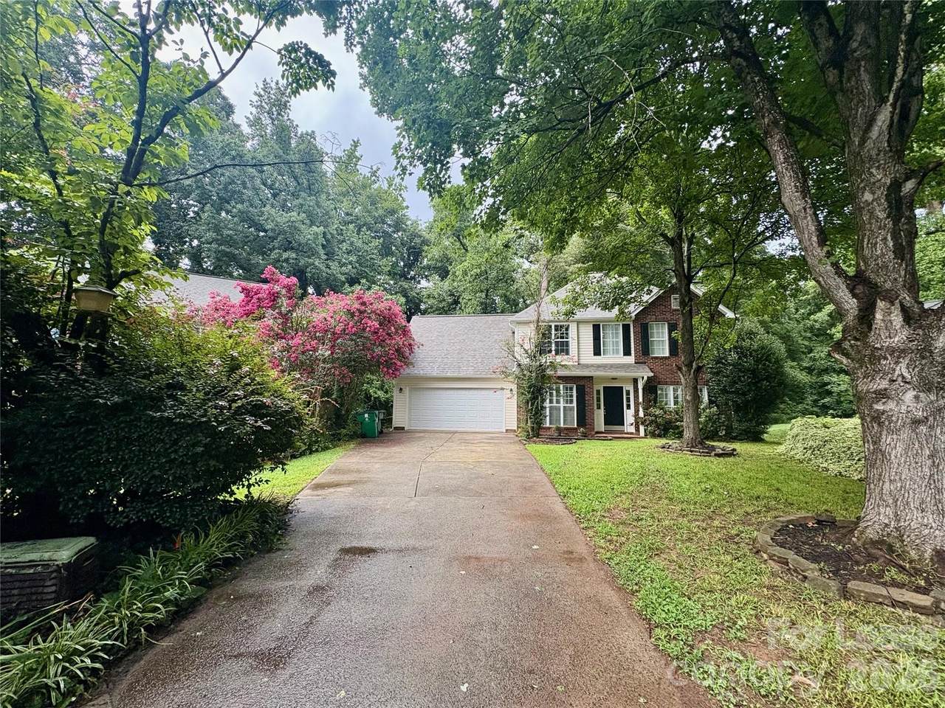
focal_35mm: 14
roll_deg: -0.9
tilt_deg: +6.5
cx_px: 472
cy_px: 354
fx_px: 382
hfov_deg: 102.1
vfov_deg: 85.7
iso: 200
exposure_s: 1/99
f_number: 2.2
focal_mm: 2.22
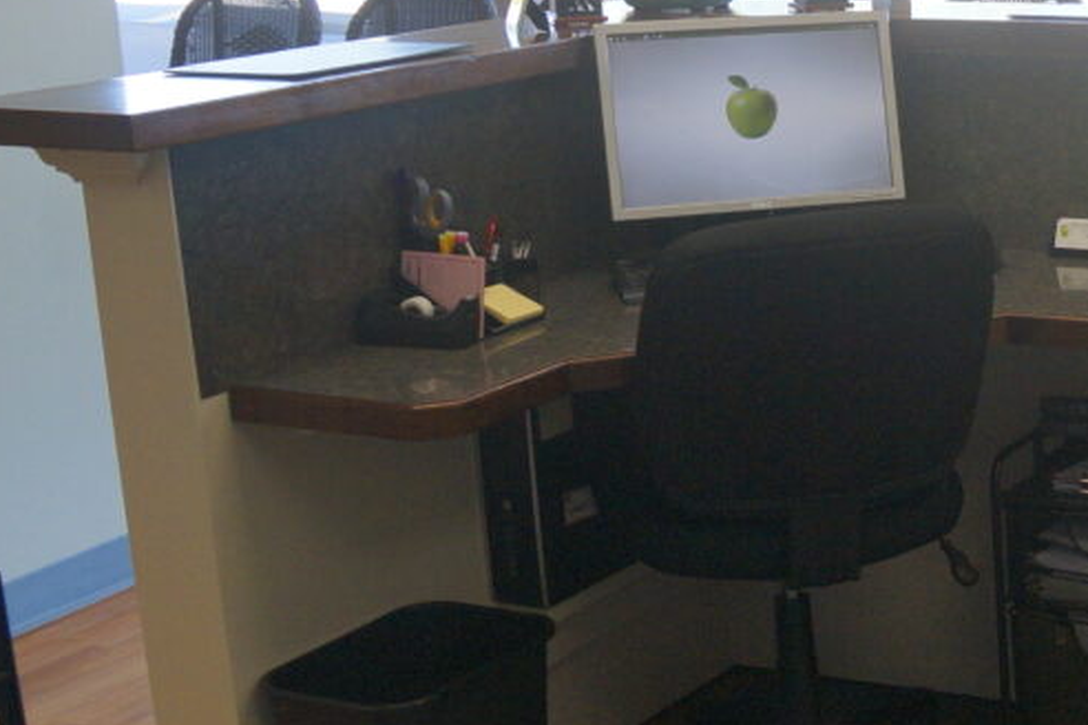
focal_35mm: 75
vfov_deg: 18.2
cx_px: 1387
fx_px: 2266
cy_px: 409
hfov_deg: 24.0
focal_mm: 16
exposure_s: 1/200
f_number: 4
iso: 400
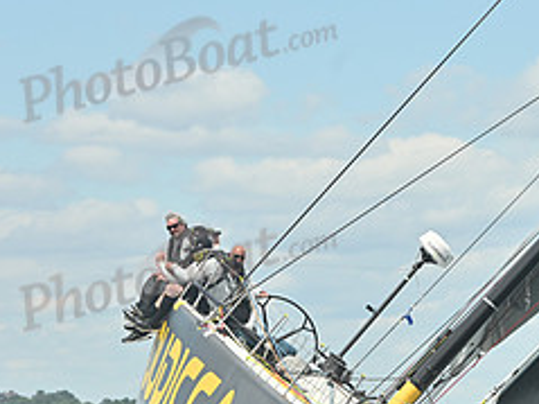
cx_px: 456
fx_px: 5276
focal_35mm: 339
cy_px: 358
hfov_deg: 5.8
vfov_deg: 4.4
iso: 250
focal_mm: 145
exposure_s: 1/1250
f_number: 9
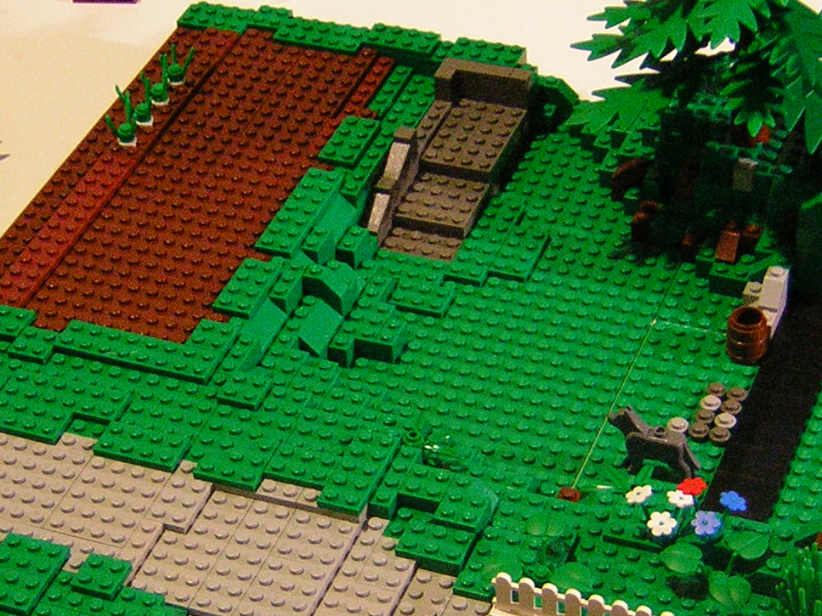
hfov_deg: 20.4
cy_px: 382
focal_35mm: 96
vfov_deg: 15.4
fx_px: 2279
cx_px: 347
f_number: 3.3
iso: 200
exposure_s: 1/5.9
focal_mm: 7.6
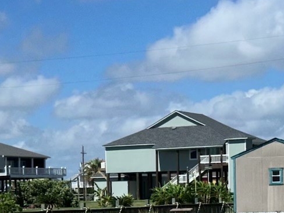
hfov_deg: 15.6
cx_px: 65
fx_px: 1034
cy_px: 229
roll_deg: +1.4
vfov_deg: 11.6
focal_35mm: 126
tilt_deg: -1.5
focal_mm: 6.86
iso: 40
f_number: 1.78
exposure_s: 1/18868
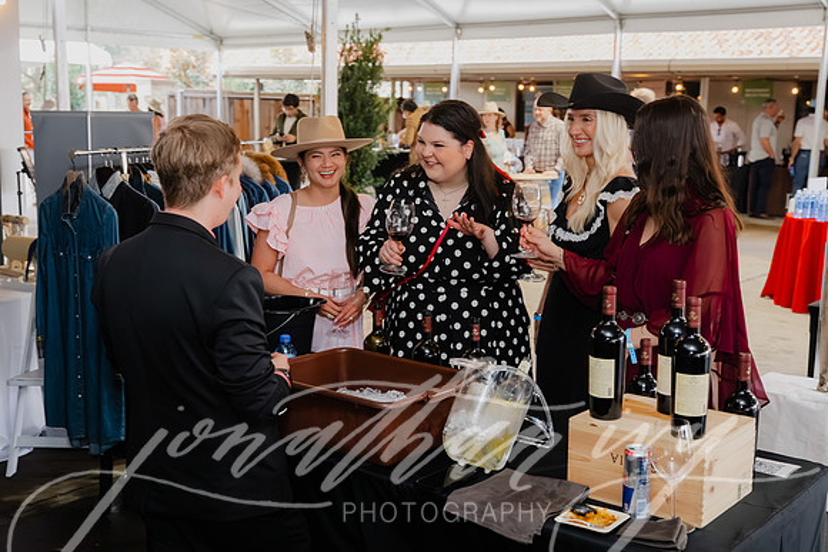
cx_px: 414
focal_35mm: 43
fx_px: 989
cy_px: 276
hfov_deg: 45.4
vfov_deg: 31.2
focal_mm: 43
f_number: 4.5
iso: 4000
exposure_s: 1/160
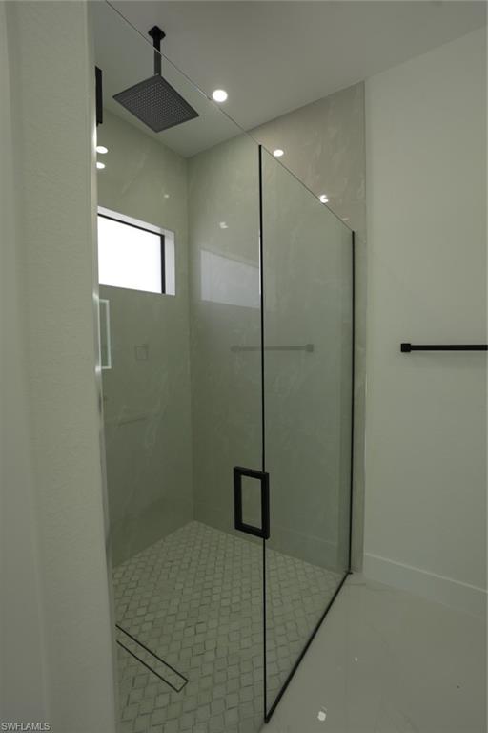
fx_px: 325
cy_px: 366
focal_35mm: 16
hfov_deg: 73.7
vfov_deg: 96.7
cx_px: 244
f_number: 5
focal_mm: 16
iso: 125
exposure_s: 1/30
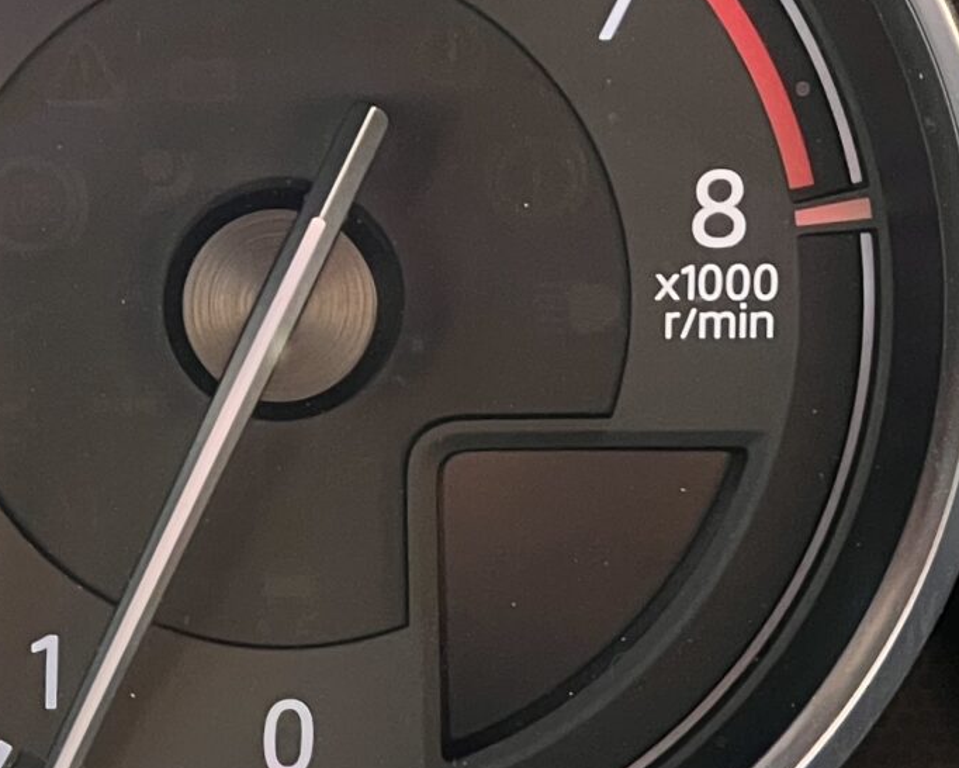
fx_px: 8006
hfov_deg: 6.9
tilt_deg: -15.5
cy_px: 620
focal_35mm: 282
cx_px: 319
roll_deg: -0.2
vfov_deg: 5.5
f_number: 2.8
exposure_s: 1/90
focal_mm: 9
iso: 250
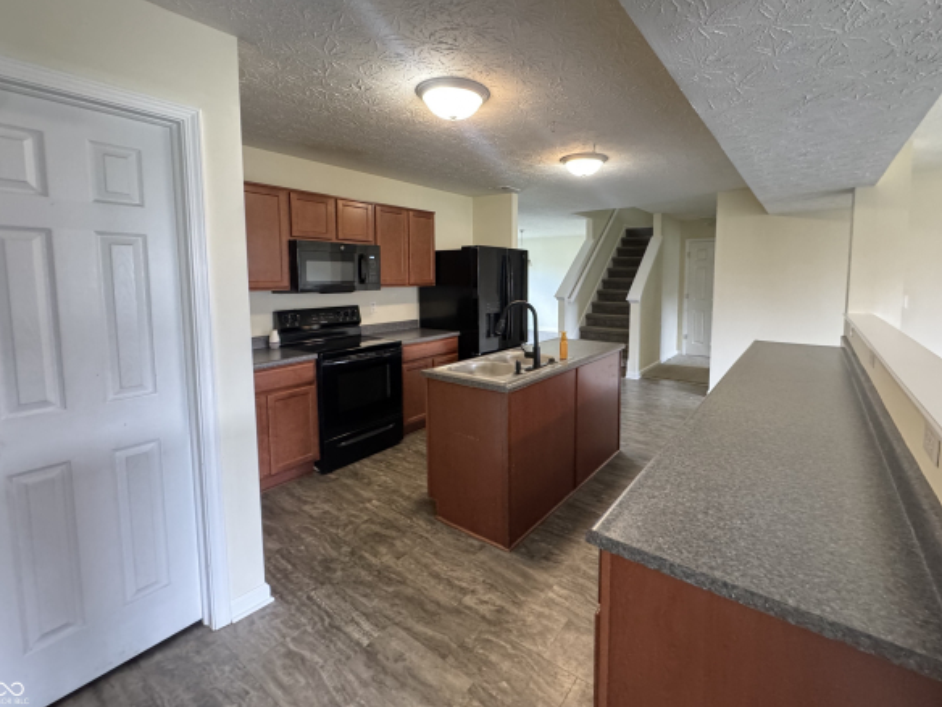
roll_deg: -0.1
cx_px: 515
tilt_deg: -6.1
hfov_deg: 94.2
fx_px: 435
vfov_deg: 77.8
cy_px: 310
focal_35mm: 16
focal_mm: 2.22
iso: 800
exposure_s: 1/60
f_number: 2.2
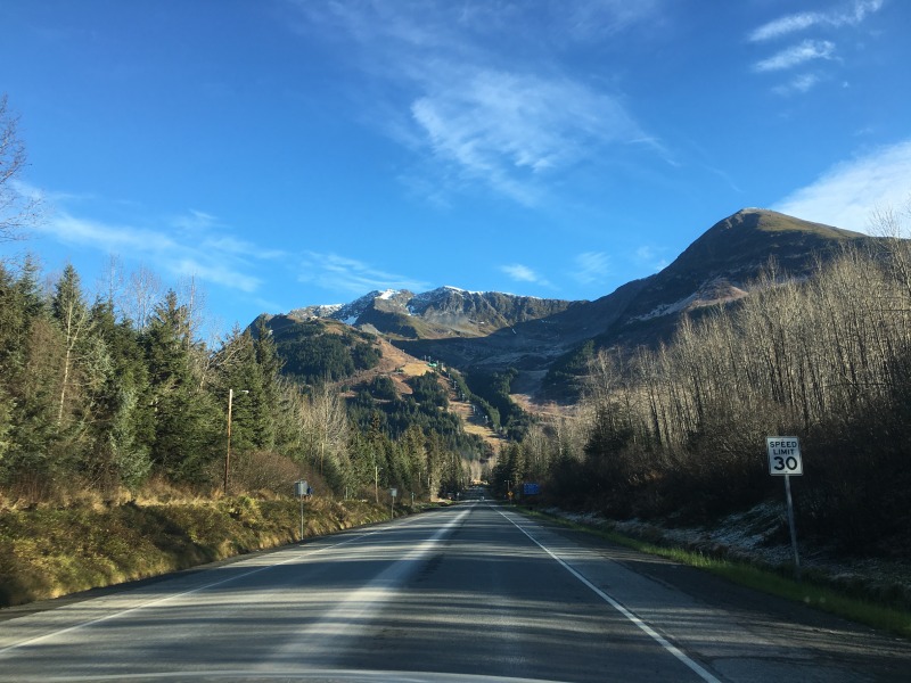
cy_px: 342
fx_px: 763
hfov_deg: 61.7
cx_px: 456
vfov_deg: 48.2
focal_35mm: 29
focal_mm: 4.15
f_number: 2.2
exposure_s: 1/370
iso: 25
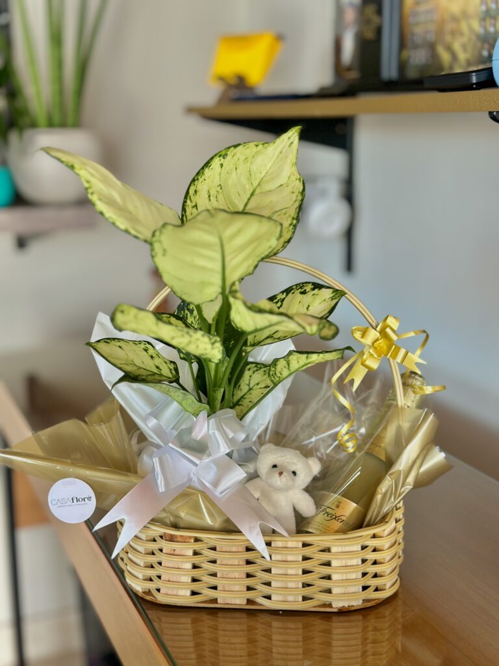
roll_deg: +0.3
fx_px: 923
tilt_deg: -13.0
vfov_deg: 39.7
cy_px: 333
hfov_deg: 30.3
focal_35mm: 48
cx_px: 250
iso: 64
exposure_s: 1/121
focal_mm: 6.86
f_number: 1.78
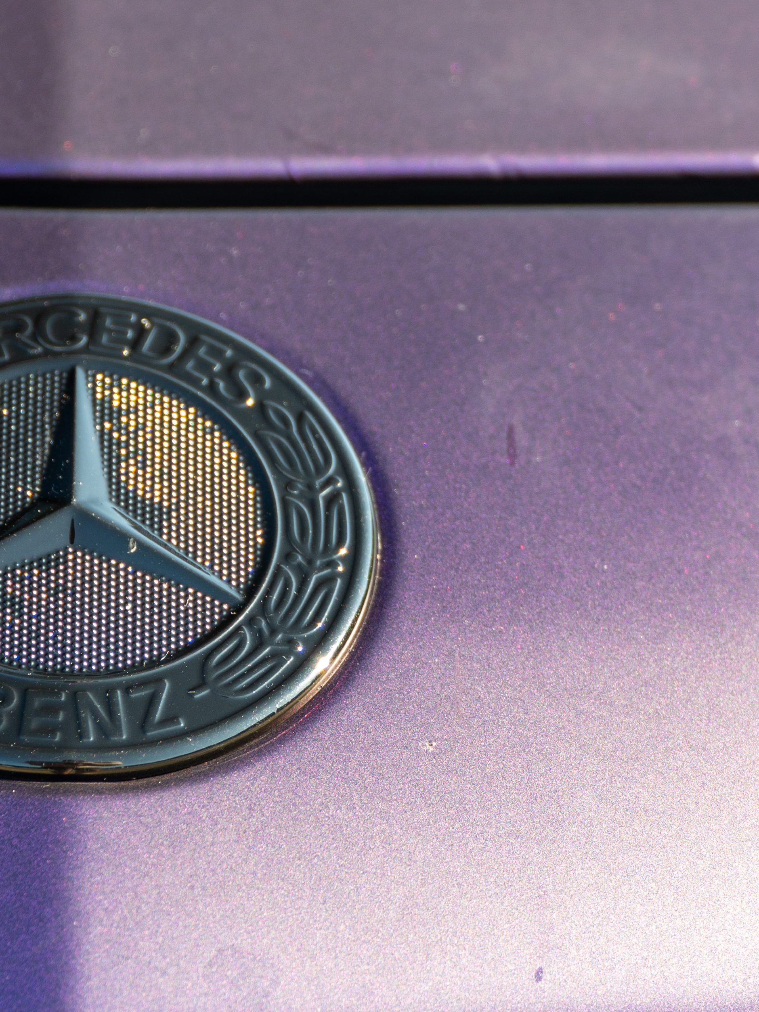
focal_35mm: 171
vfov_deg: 11.6
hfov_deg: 8.6
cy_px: 471
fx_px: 5000
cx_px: 73
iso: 50
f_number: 4
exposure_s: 1/50
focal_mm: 48
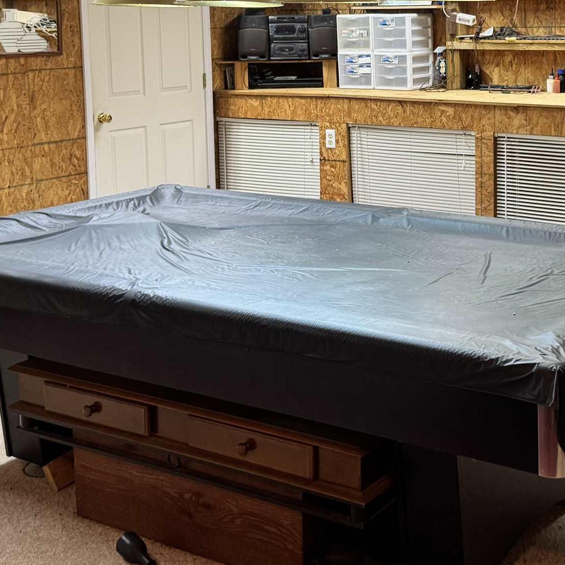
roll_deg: +0.5
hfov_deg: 29.2
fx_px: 1071
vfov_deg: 28.9
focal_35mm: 58
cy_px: 117
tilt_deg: -6.6
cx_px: 398
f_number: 1.78
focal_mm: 6.76
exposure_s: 1/60
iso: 200
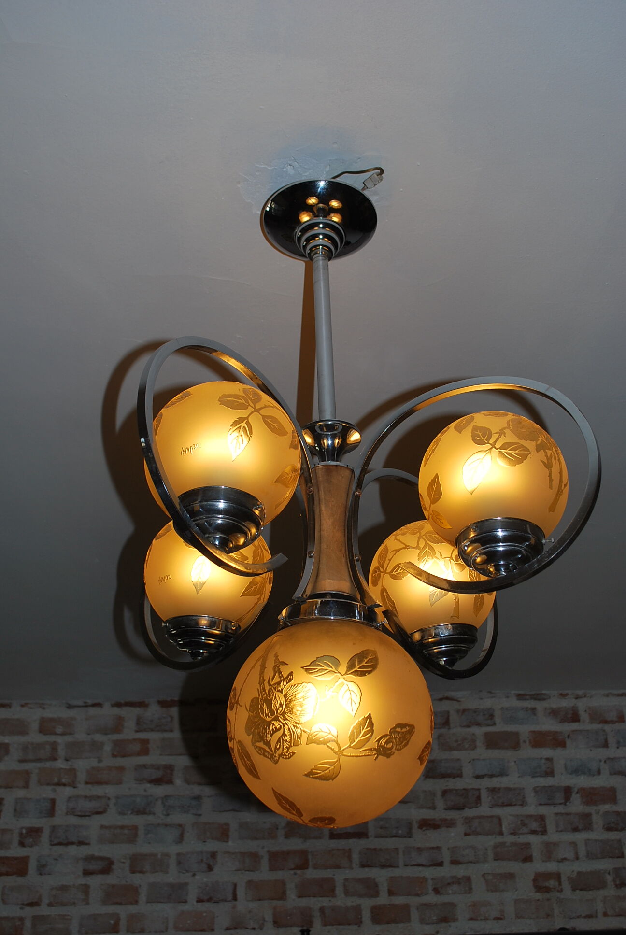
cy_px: 468
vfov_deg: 49.5
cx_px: 313
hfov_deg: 34.3
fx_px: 1014
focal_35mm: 39
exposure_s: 1/200
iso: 100
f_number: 5.6
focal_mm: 26
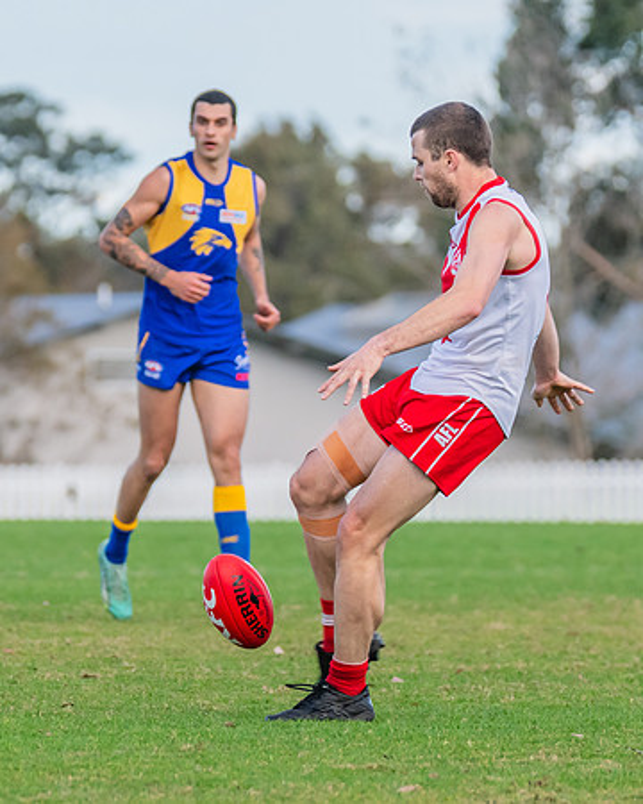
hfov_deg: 2.9
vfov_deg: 3.6
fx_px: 12676
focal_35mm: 533
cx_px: 369
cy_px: 302
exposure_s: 1/1250
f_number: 5.6
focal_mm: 250
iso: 800
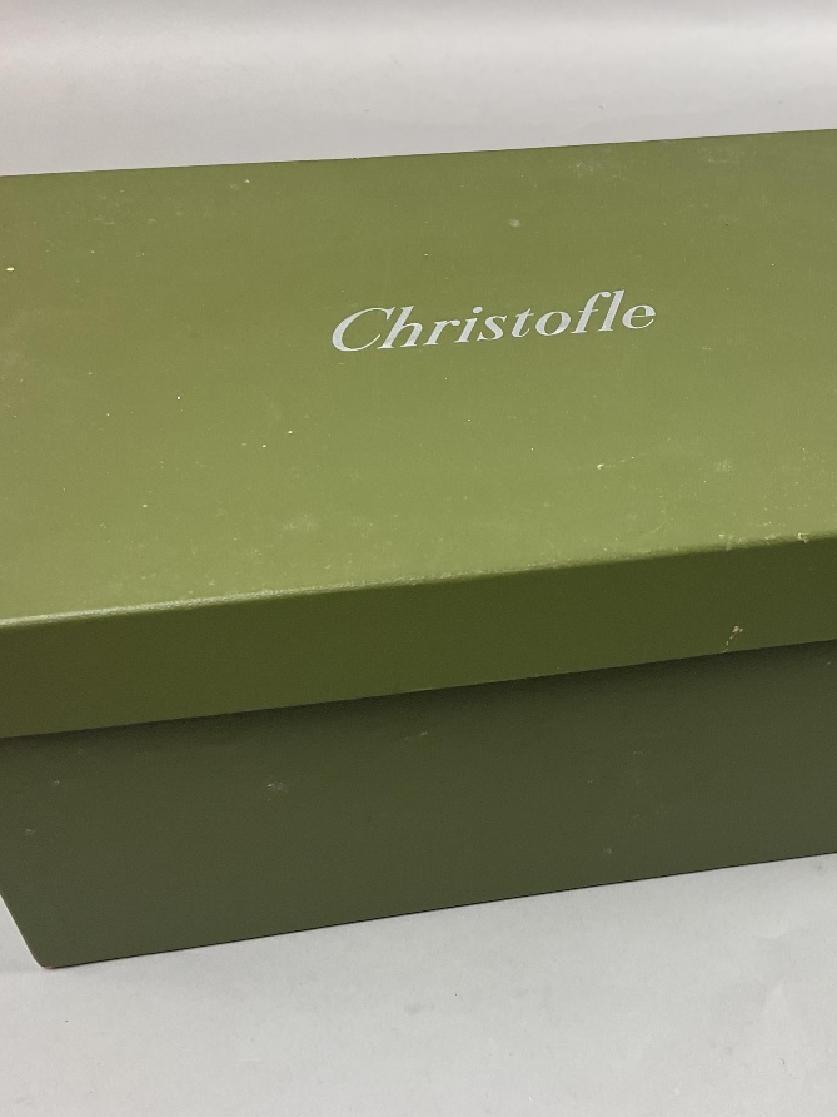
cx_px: 527
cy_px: 562
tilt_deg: -47.0
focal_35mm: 39
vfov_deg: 47.9
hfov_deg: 36.6
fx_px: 1257
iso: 50
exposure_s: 1/50
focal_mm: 3
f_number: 1.8
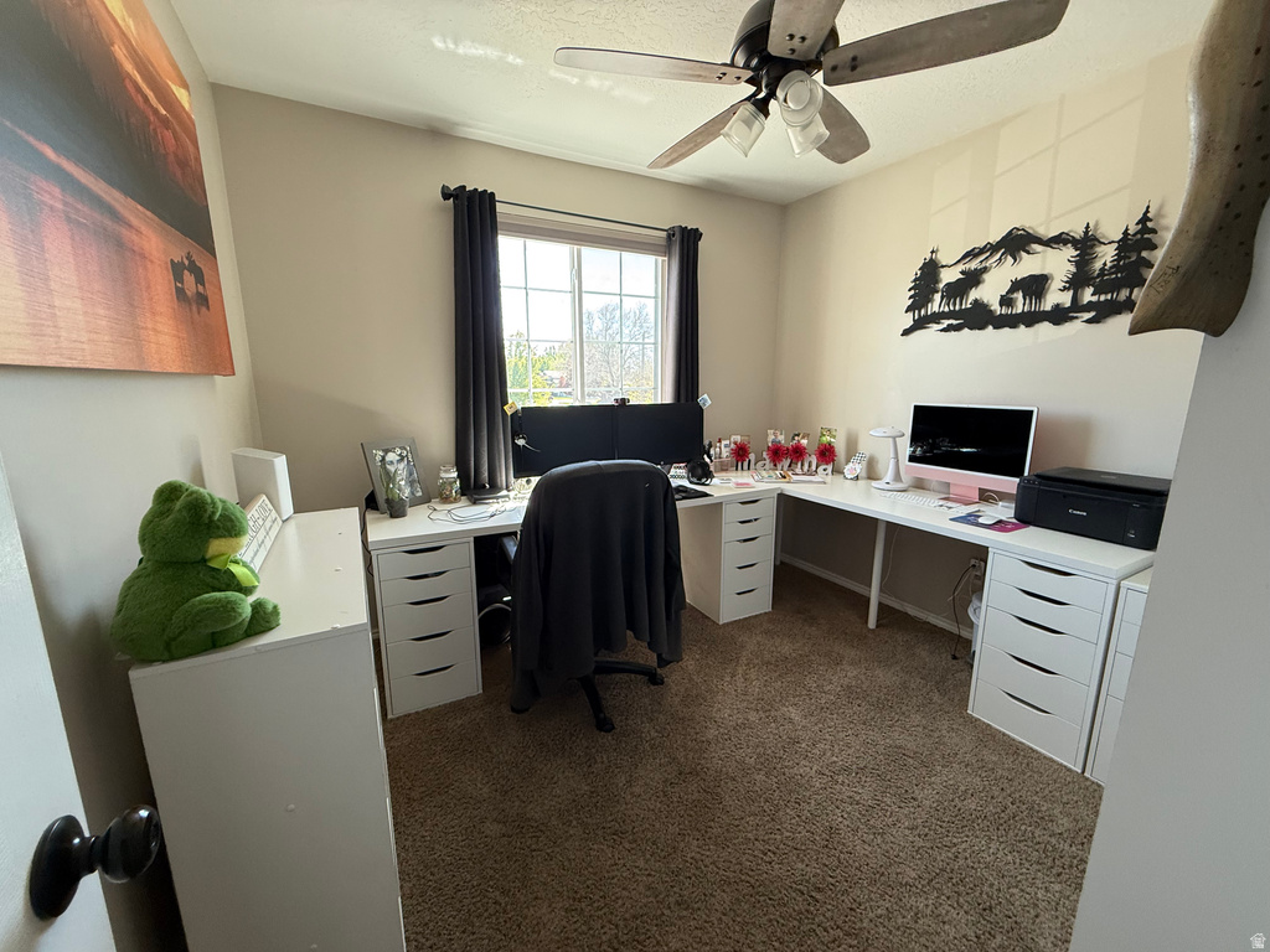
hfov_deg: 102.1
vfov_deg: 85.7
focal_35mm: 14
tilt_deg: -10.0
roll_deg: +0.3
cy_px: 476
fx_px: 514
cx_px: 635
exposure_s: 1/99
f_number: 2.2
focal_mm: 2.22
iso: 200
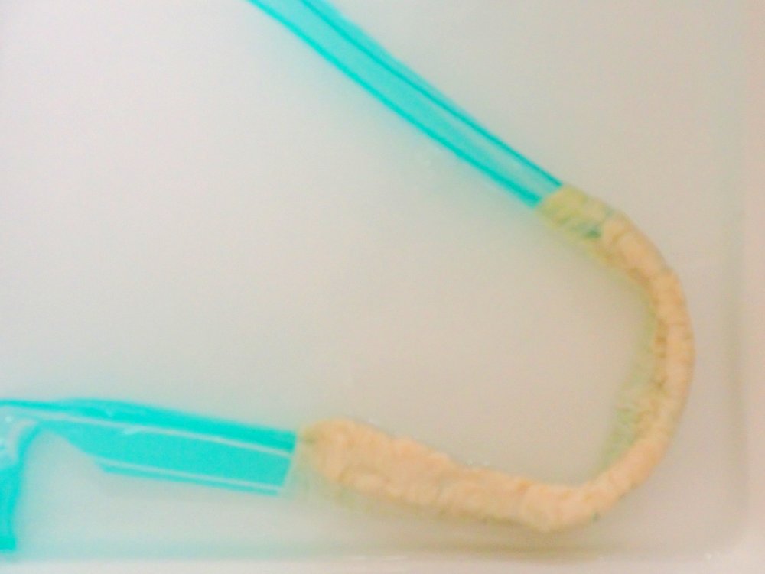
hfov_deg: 59.9
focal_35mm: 30
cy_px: 287
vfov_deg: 46.8
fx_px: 663
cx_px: 382
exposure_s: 1/30
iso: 500
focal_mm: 5.4
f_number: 2.3
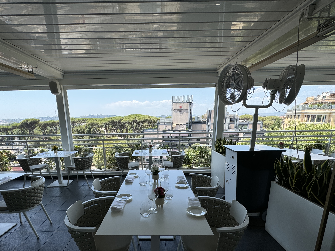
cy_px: 164
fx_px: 184
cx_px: 155
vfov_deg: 67.1
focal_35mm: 19
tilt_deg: -15.3
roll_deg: +0.7
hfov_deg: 84.5
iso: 40
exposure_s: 1/625
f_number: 2.2
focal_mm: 2.22
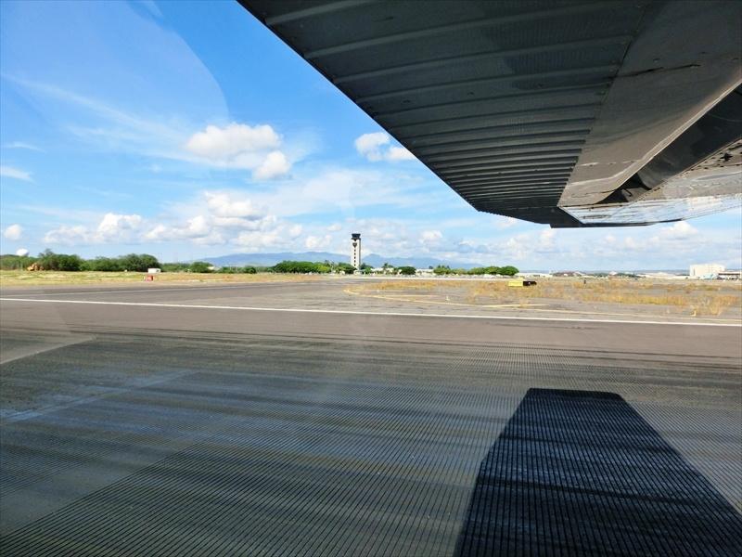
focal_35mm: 24
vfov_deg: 56.8
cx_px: 371
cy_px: 278
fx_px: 514
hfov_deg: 71.6
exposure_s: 1/200
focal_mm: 4.24
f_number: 7.9
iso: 80
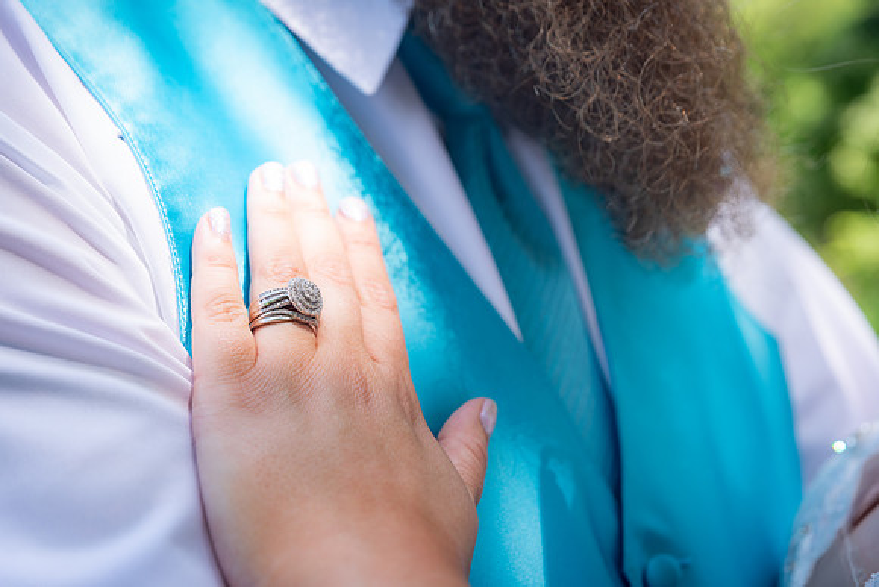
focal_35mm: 70
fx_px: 1709
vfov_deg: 19.5
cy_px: 294
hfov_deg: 28.8
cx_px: 440
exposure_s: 1/125
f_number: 5
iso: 100
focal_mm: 70
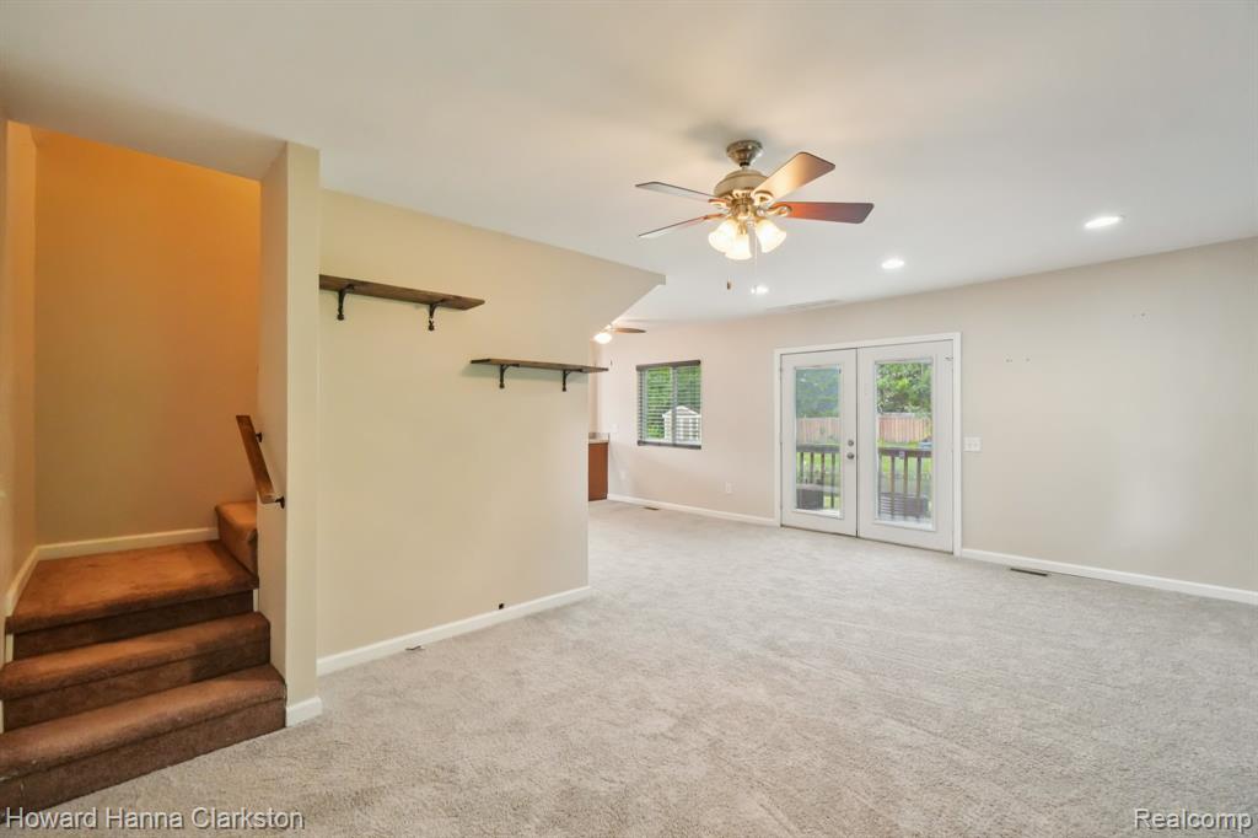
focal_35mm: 15
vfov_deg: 77.3
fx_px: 524
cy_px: 419
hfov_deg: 100.4
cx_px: 629
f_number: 8
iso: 1600
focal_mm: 10
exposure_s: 1/30
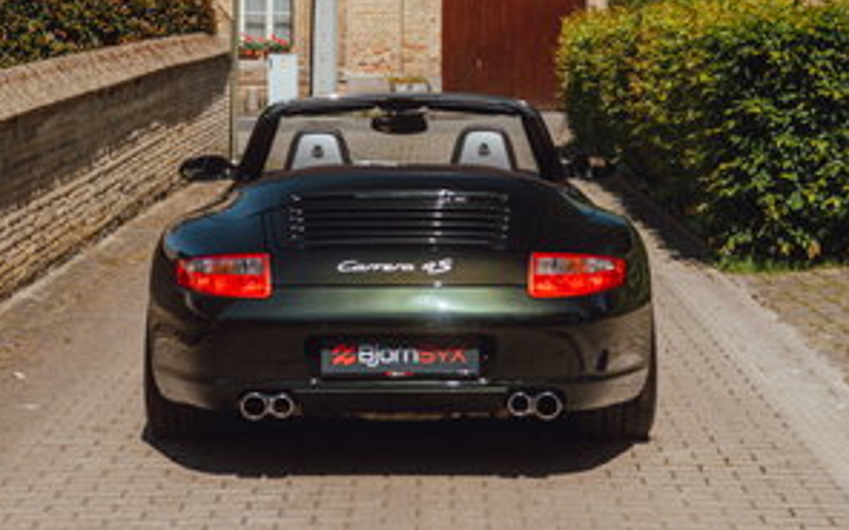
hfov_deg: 21.9
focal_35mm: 95
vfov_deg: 13.6
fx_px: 2198
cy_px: 53
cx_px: 396
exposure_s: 1/250
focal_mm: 36
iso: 100
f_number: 5.6
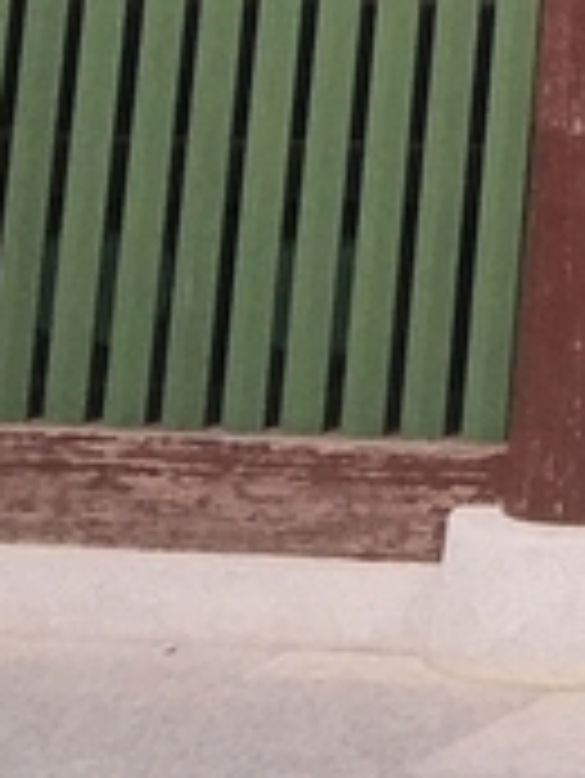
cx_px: 1868
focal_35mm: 201
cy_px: -1543
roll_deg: -2.1
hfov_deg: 6.6
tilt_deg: +13.2
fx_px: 4524
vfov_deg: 8.3
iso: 25
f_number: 2.2
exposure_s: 1/135
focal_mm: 4.15
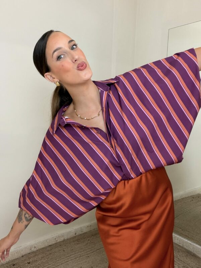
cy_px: 134
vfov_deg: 60.0
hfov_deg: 46.8
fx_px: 232
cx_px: 100
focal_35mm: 30
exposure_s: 1/60
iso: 80
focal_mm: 2.71
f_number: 1.9
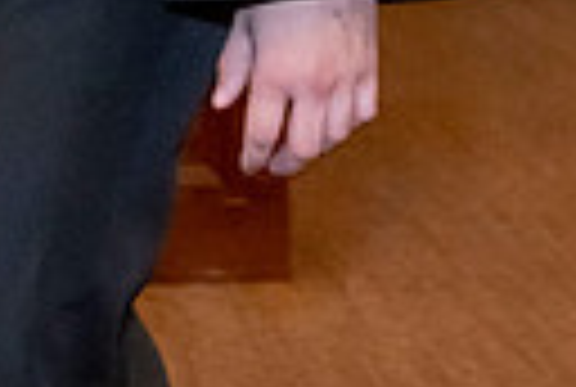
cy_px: -594
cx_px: -263
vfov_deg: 7.0
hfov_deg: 10.8
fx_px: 2951
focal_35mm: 184
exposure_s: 1/125
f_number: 5.6
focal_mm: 35
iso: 6400
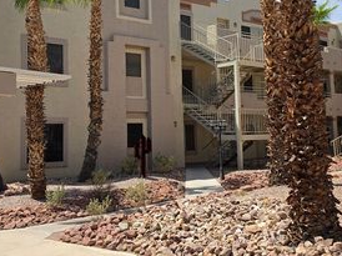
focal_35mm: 42
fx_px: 415
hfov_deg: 44.6
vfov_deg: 34.1
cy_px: 92
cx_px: 136
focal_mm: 6.5
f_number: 1.4
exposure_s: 1/6806
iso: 64
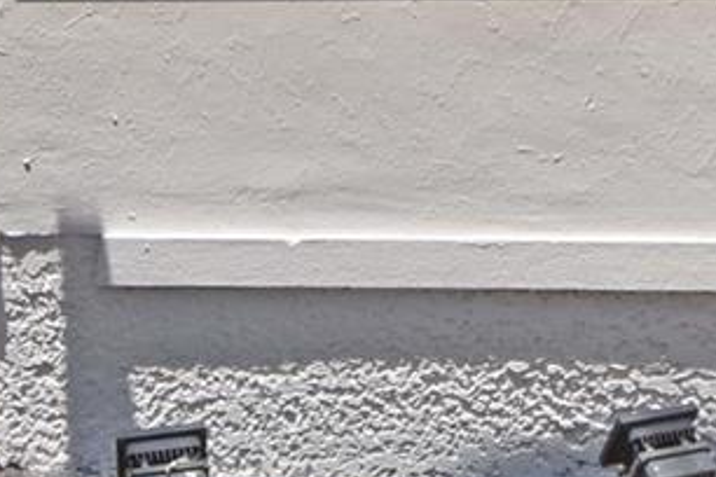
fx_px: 3739
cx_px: 42
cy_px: -381
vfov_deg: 7.1
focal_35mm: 188
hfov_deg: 10.9
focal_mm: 24
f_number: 10
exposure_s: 1/400
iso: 320
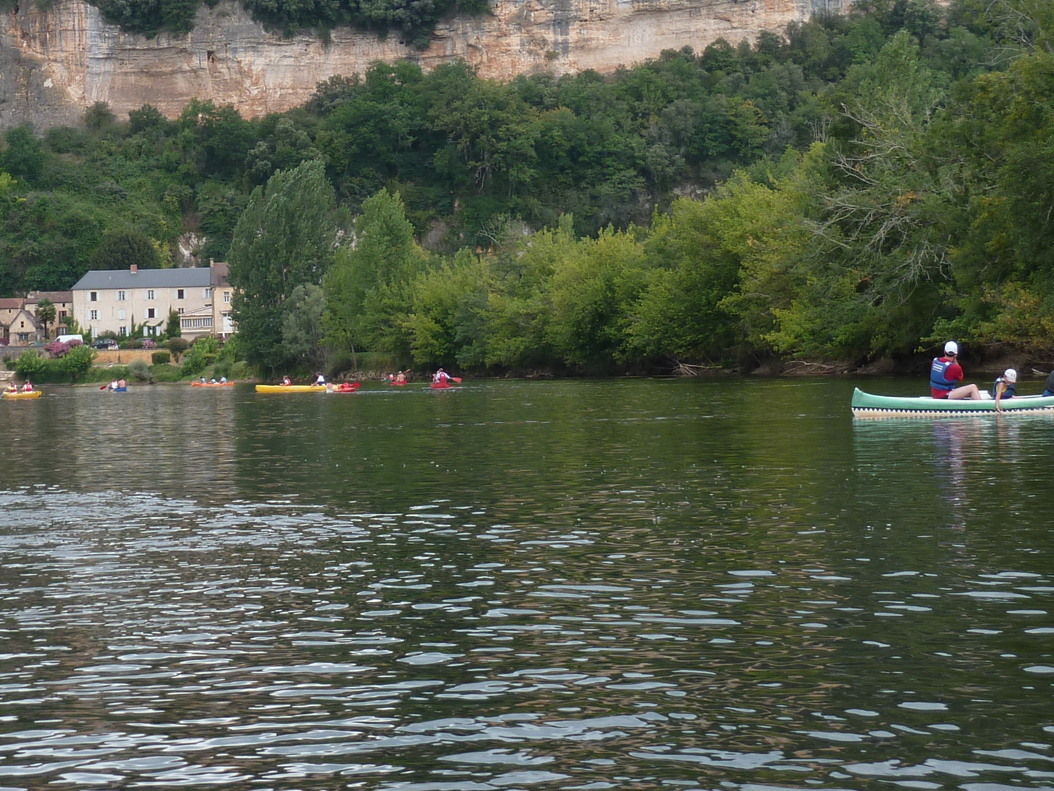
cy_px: 112
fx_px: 2893
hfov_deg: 20.5
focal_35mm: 95
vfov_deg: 15.4
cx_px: 238
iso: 80
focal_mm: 8.5
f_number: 3.8
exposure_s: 1/160
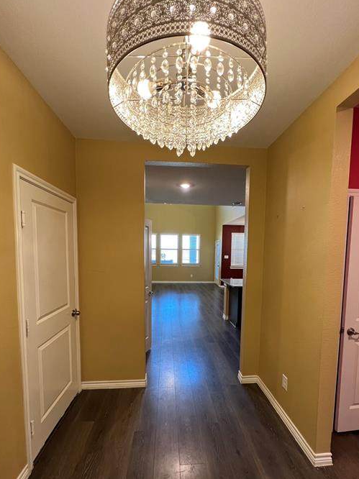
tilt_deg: -3.7
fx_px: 208
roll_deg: -1.2
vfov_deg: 97.7
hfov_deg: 81.7
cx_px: 185
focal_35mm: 15
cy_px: 268
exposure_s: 1/60
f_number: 1.8
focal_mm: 1.57
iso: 250
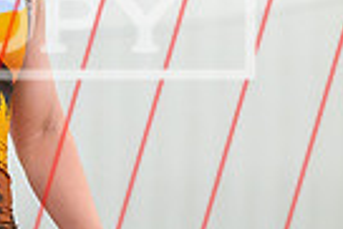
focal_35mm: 496
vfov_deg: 2.8
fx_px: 4731
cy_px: 187
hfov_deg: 4.1
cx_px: -176
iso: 6400
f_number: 2.8
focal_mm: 79
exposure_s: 1/640
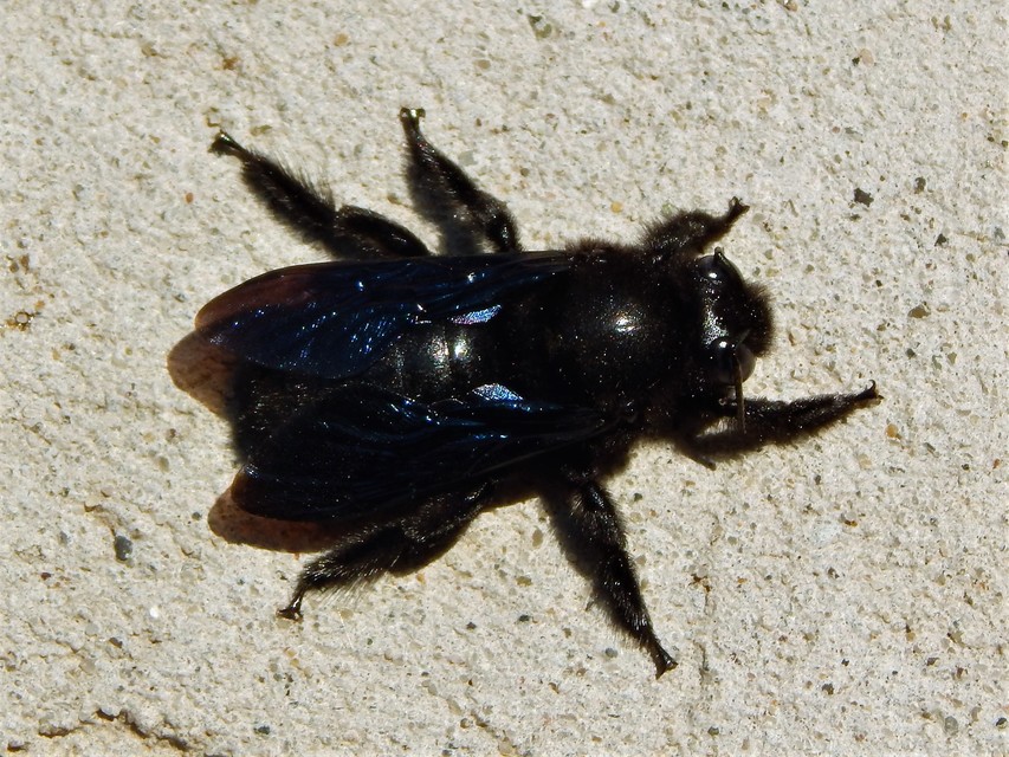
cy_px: 378
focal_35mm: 207
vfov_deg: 7.2
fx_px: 6035
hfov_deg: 9.6
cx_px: 504
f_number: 5.4
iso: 125
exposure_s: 1/1000
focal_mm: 37.1
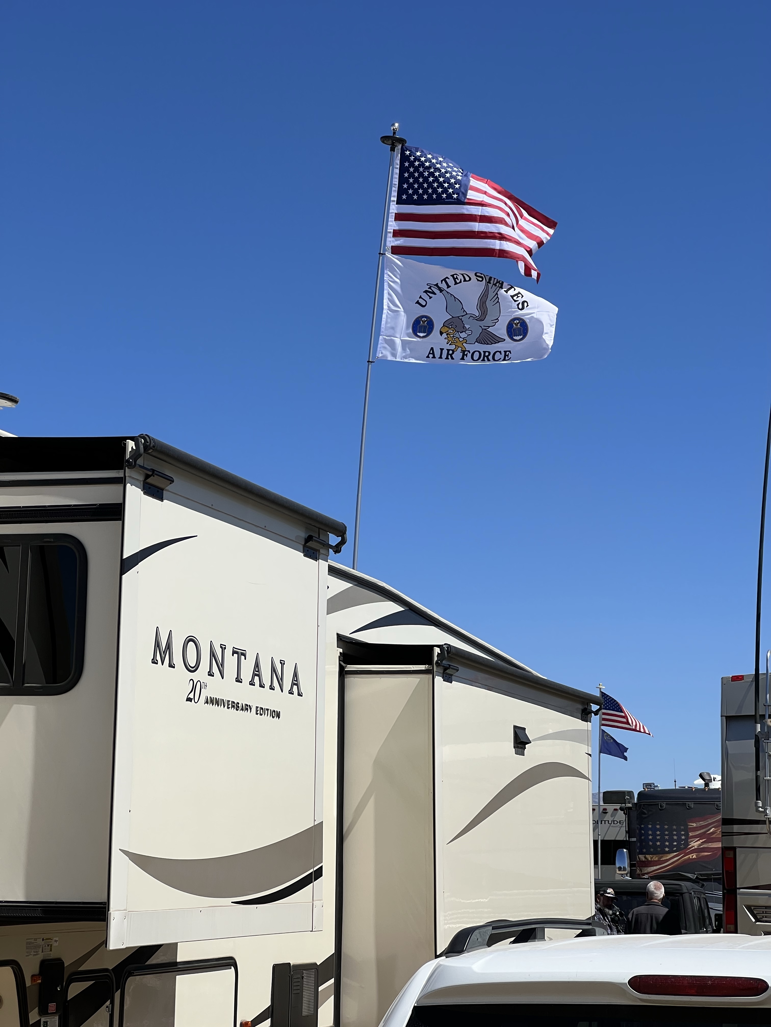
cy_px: 514
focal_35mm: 77
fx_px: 2287
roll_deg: -1.2
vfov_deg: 25.3
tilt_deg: +10.1
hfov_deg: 19.1
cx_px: 386
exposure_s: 1/1233
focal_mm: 9
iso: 32
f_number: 2.8
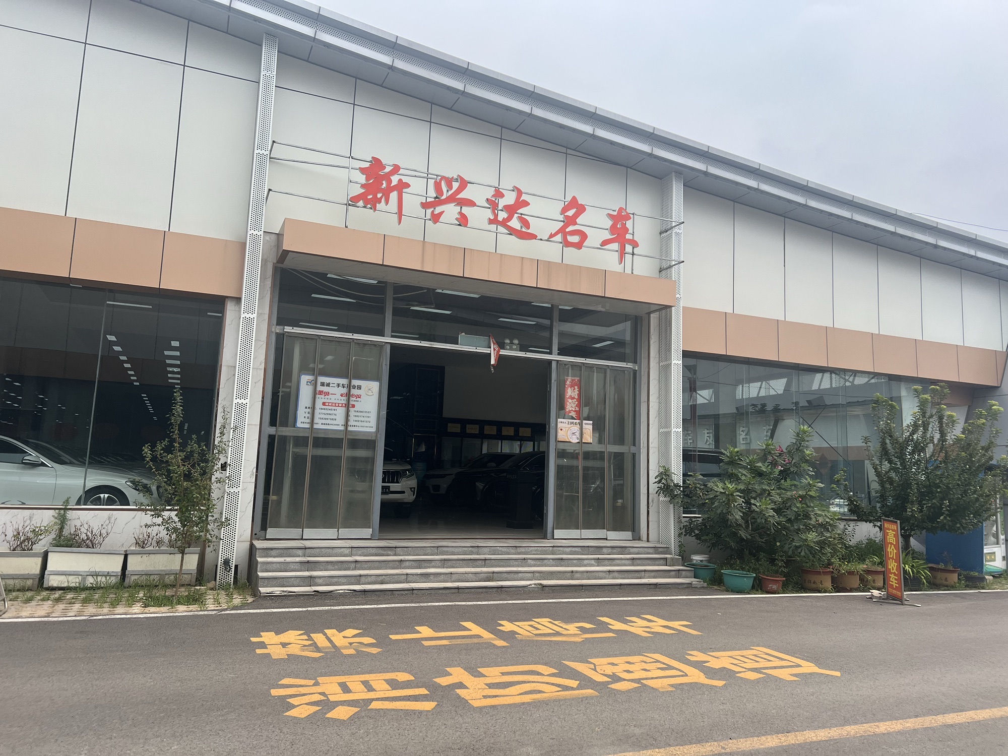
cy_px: 378
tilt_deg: +8.7
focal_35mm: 26
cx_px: 504
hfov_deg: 67.3
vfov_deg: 53.1
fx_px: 757
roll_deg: -3.1
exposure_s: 1/3460
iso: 50
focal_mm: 5.7
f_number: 1.5
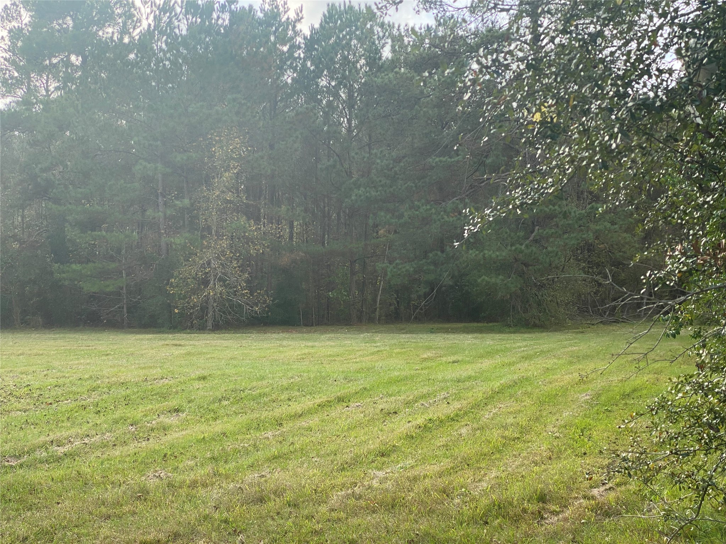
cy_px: 272
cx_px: 363
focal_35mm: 52
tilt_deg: +1.5
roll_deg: +1.1
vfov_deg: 28.0
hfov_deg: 36.8
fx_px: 1091
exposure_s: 1/600
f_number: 2
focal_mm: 6
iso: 20
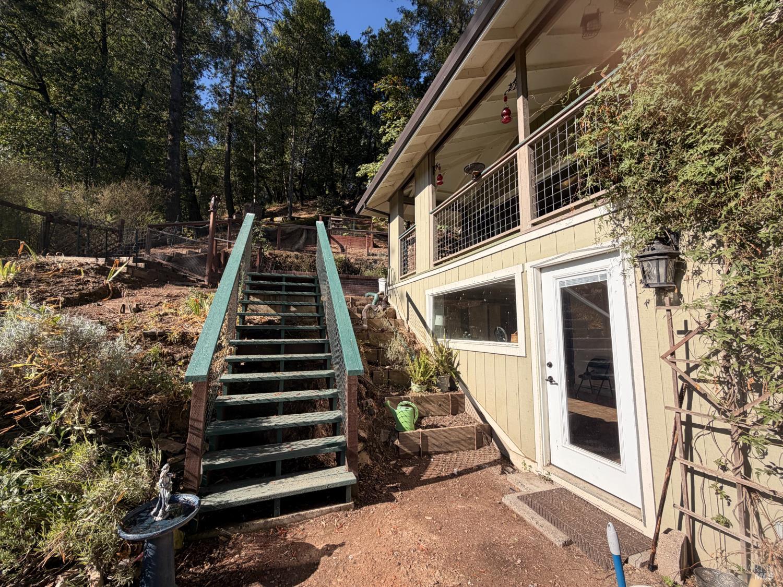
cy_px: 294
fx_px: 317
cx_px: 392
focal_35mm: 14
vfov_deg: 85.7
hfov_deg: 102.1
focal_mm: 2.22
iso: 32
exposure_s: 1/770
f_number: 2.2
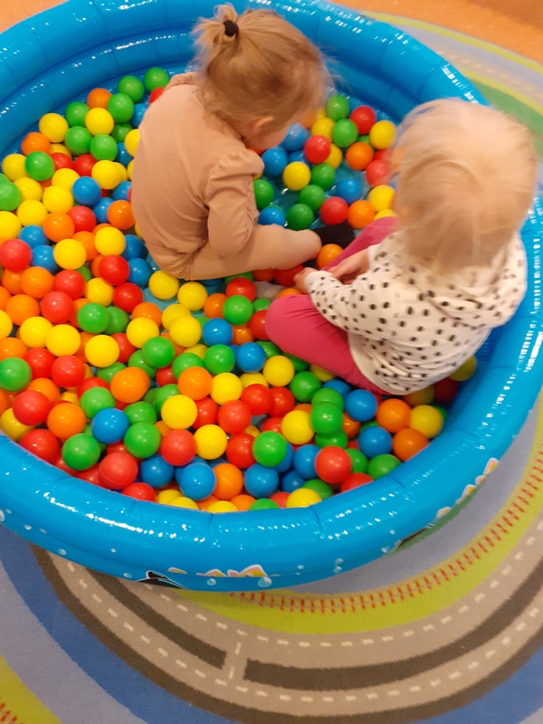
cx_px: 272
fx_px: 565
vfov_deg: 65.3
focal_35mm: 27
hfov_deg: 51.4
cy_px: 362
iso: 200
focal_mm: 3.6
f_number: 1.9
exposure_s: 1/25
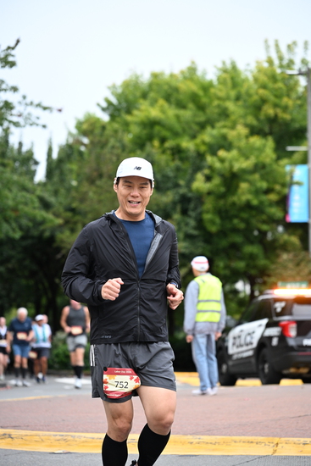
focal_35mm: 120
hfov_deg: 11.4
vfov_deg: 17.1
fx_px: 1554
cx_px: 156
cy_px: 233
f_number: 4
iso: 1600
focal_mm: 120
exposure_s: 1/640
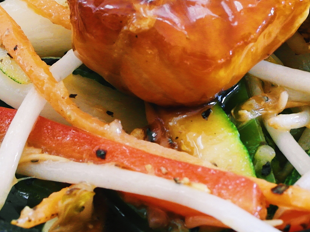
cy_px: -30
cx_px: 294
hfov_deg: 13.4
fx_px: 1307
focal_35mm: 146
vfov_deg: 10.0
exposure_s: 1/20
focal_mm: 30
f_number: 10
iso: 800
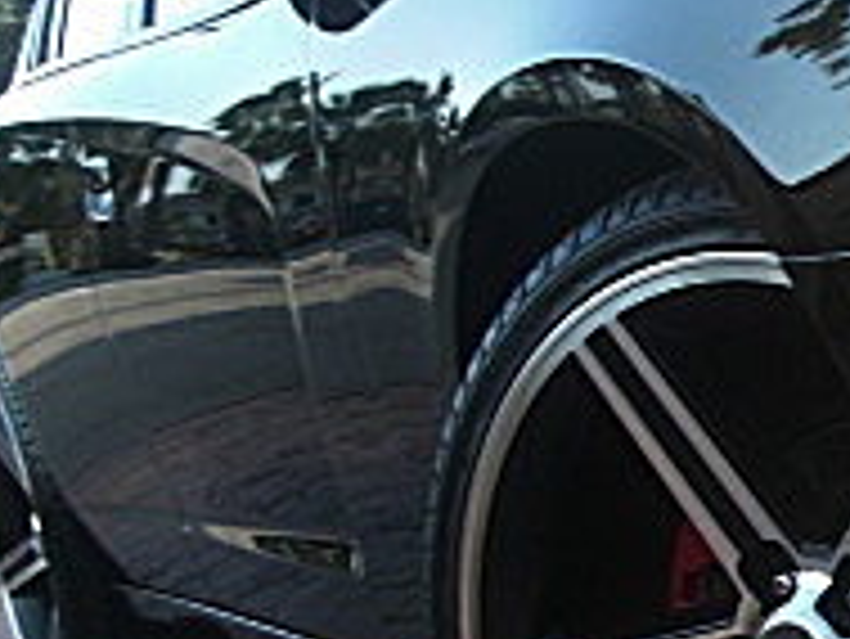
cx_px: 1336
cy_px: 418
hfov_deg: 14.8
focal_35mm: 122
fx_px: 2998
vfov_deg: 12.1
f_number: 2.8
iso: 50
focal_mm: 6.3
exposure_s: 1/80
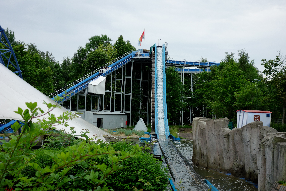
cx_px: 143
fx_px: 429
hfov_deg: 36.9
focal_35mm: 54
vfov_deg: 25.1
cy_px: 96
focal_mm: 20.19
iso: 125
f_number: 3.5
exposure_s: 1/500
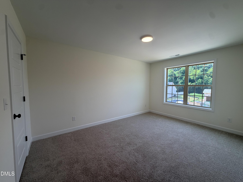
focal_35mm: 14
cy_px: 91
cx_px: 122
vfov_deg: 85.7
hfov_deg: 102.1
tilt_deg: -3.6
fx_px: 98
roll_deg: +0.7
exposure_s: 1/120
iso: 50
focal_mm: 2.22
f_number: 2.2
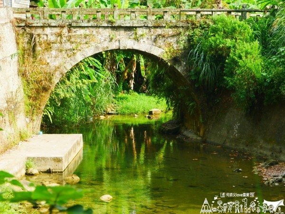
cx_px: 142
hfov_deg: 23.3
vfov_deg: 17.6
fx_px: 692
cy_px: 107
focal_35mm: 84
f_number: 5.9
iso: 250
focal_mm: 42
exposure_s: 1/100
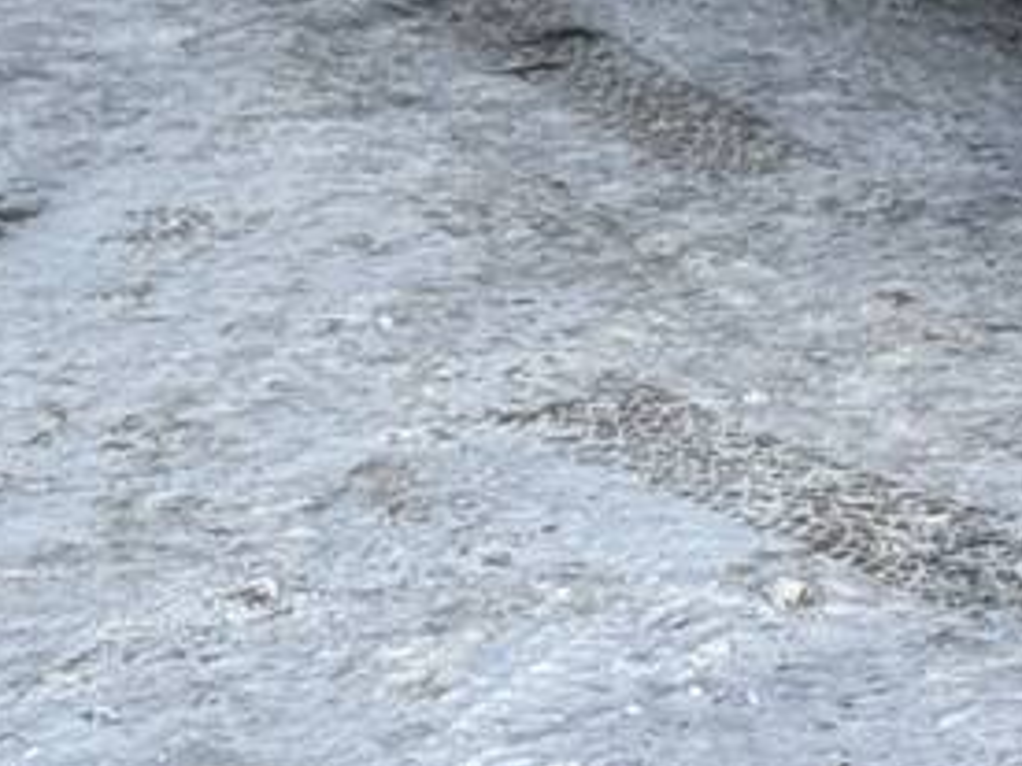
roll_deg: -0.3
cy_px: -888
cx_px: 1666
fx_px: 6170
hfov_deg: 9.2
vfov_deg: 6.8
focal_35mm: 209
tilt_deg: -6.1
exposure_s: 1/832
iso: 64
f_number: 1.78
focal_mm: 6.76
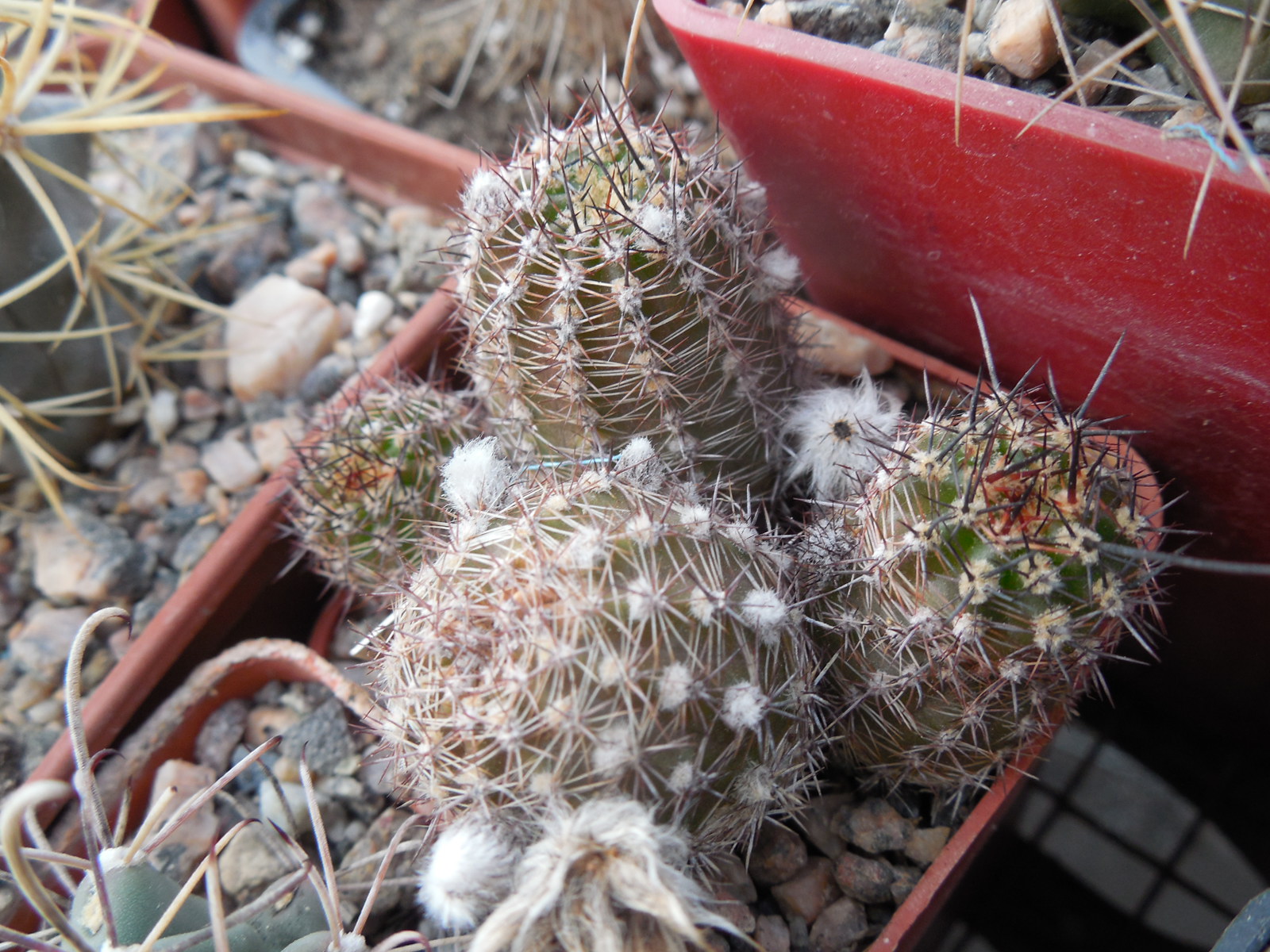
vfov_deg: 45.4
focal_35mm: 31
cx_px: 635
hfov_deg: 58.4
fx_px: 1137
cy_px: 476
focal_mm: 5.6
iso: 125
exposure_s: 1/40
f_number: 3.6
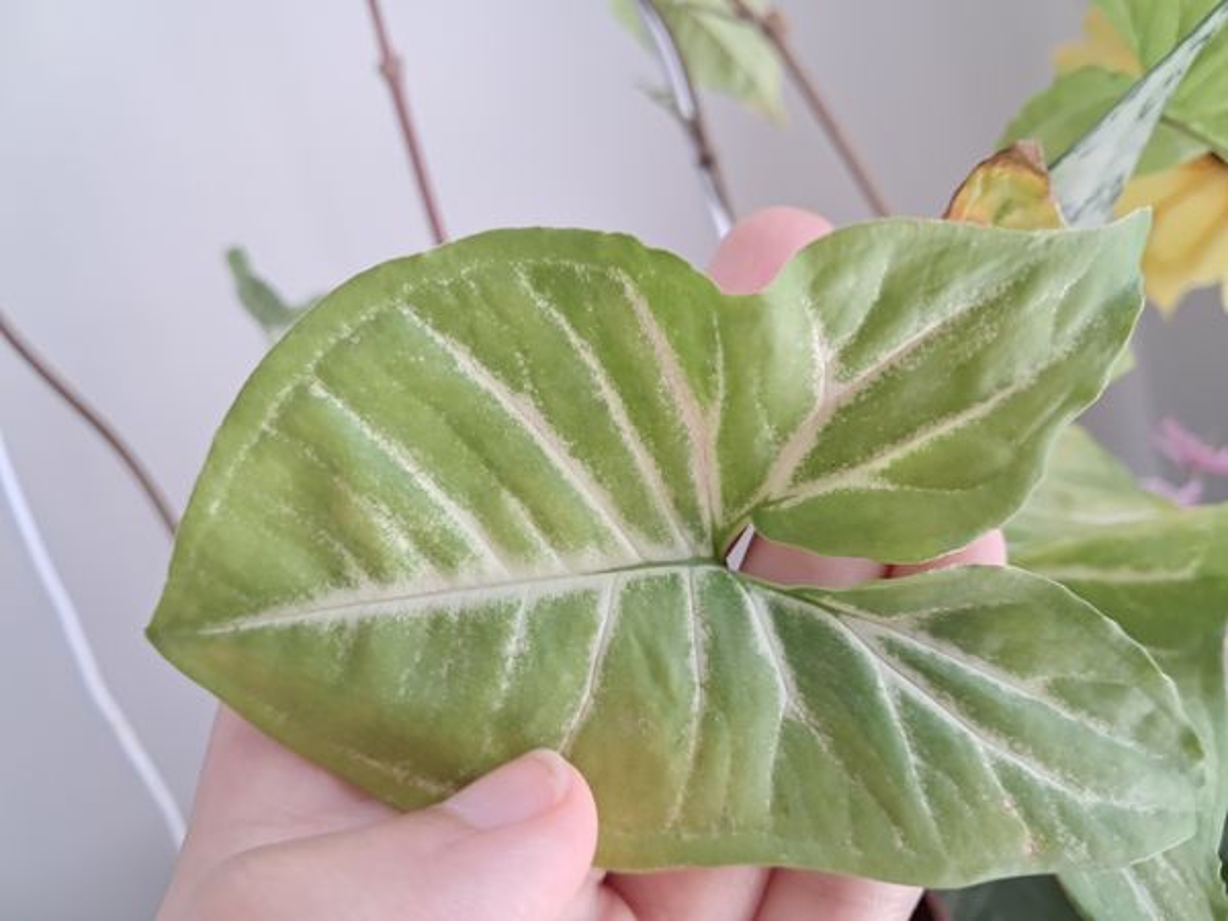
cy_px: 460
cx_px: 614
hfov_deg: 65.3
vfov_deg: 51.4
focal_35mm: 27
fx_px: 958
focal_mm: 4
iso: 80
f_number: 1.8
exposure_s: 1/50
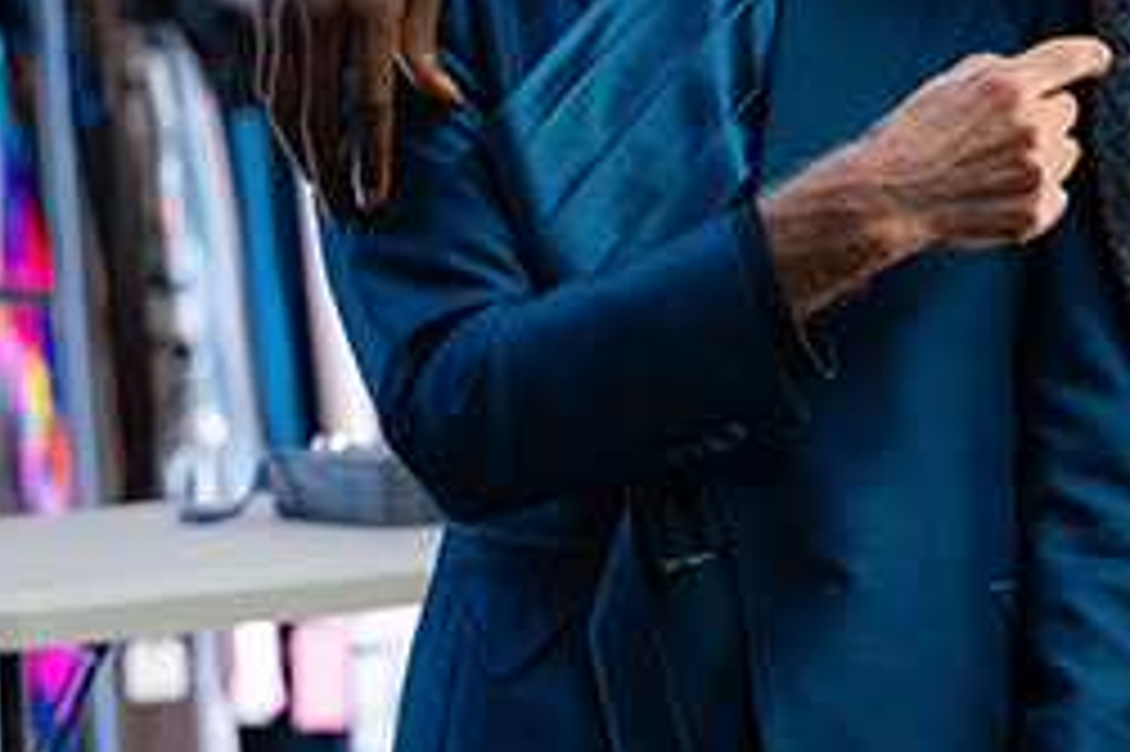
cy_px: -11
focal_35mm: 171
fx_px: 5364
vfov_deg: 8.0
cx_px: 999
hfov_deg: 11.9
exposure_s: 1/200
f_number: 3.2
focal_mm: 74
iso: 4000
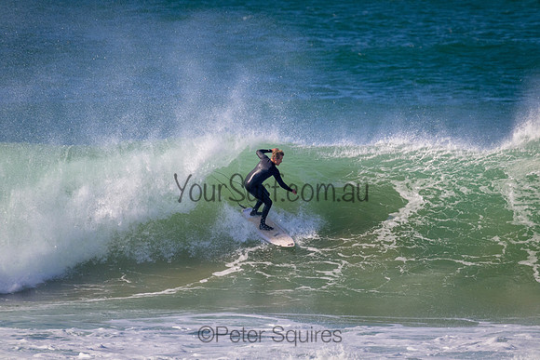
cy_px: 180
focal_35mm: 800
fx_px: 12002
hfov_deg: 2.6
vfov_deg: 1.7
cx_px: 270
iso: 1600
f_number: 11
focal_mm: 800
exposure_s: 1/2000
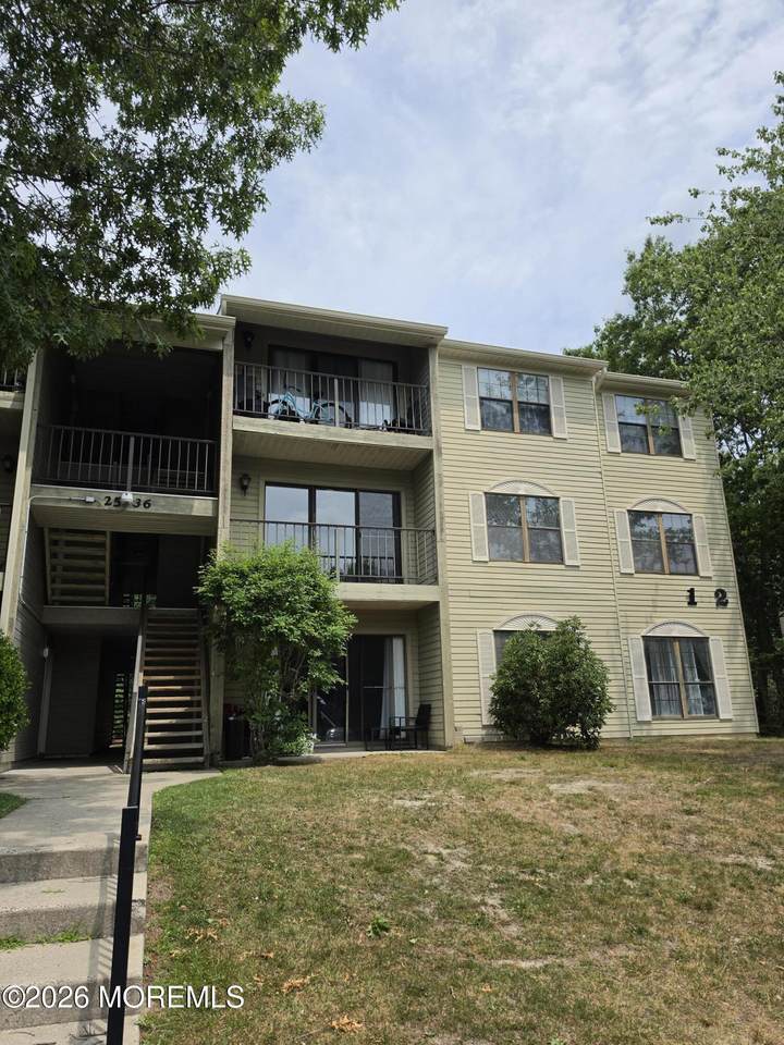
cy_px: 522
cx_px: 392
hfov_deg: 58.9
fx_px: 695
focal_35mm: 23
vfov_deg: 73.9
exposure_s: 1/7939
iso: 64
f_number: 1.4
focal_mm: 6.5
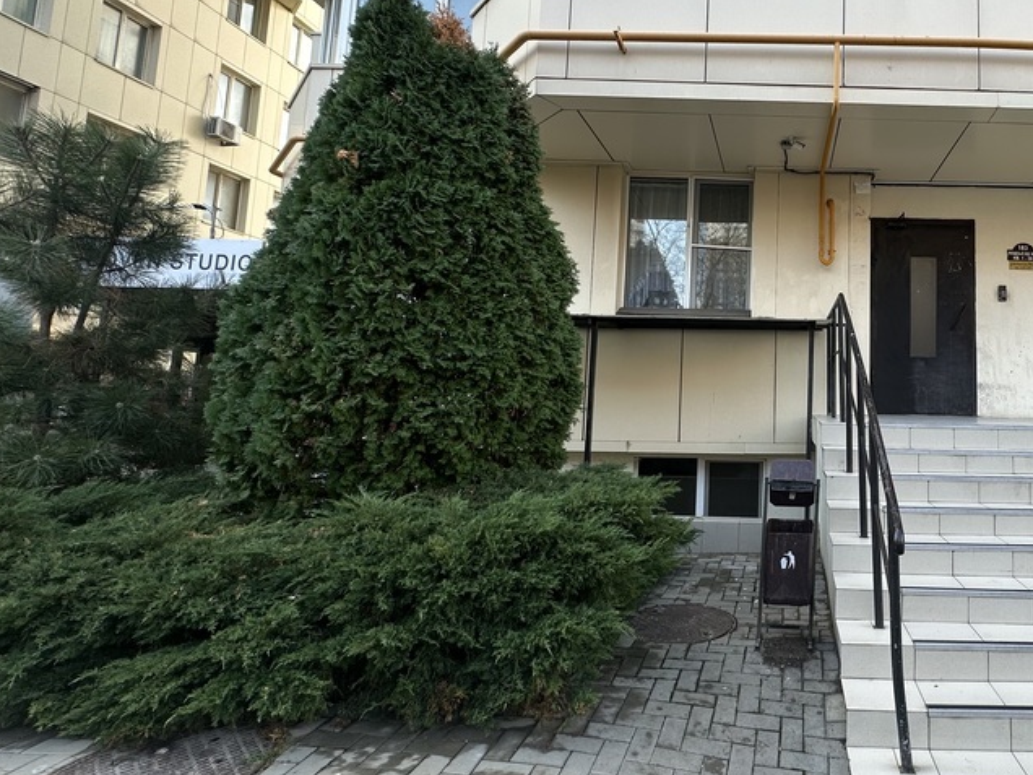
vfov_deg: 60.8
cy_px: 331
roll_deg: -1.2
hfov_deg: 70.5
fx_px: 657
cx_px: 793
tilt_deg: +6.9
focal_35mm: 22
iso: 40
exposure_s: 1/173
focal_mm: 2.22
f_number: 2.2
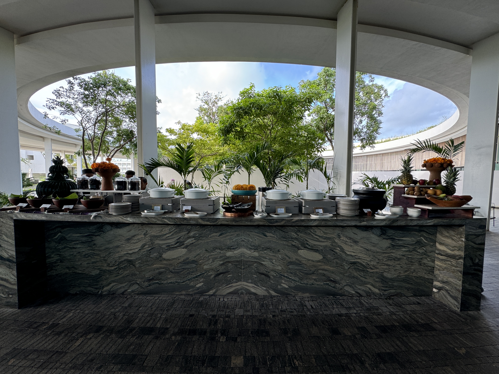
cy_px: 187
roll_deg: -0.6
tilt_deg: -3.8
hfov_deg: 102.1
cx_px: 250
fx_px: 202
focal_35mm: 14
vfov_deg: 85.7
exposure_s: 1/99
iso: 50
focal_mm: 2.22
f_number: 2.2
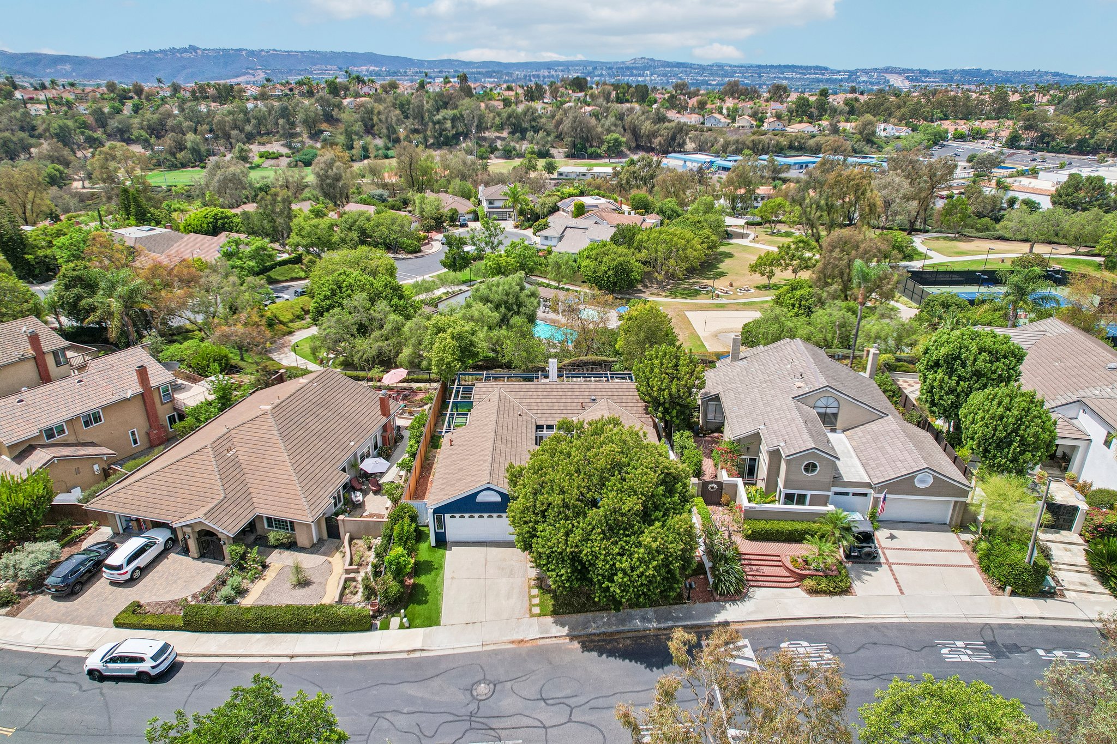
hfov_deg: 78.6
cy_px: 372
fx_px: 683
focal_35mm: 22
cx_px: 558
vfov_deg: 57.2
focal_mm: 8.4
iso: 130
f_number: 2.8
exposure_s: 1/2500
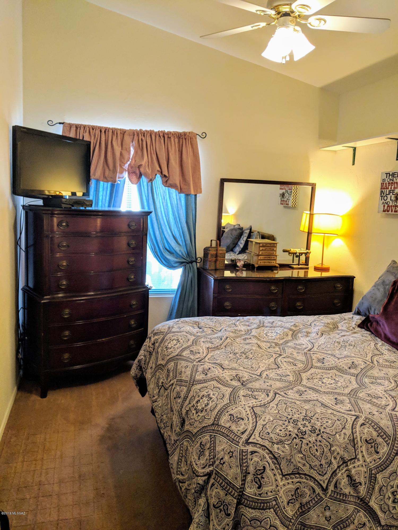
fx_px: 414
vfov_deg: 65.3
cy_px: 265
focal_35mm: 27
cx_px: 199
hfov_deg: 51.4
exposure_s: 1/120
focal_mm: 4.44
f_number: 1.8
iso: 281
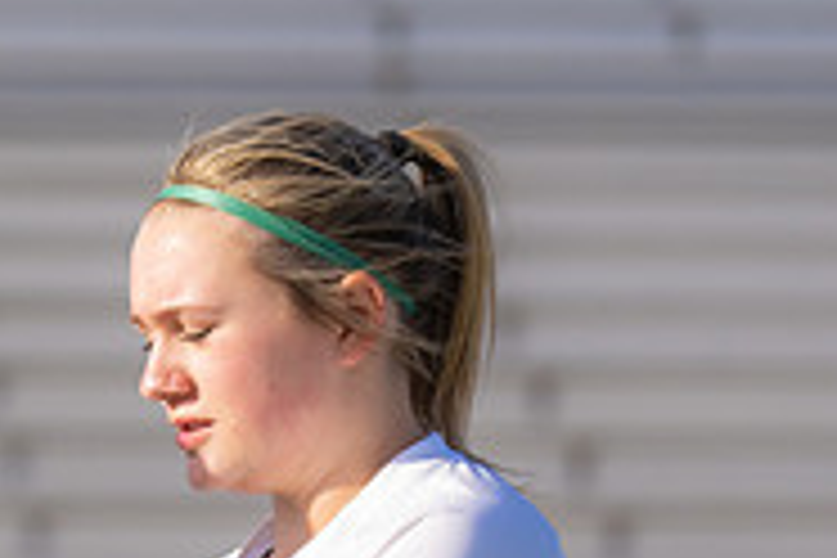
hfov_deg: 4.8
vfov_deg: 3.2
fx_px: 10020
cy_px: 748
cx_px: -303
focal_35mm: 431
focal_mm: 104
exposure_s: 1/2500
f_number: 2.8
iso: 200
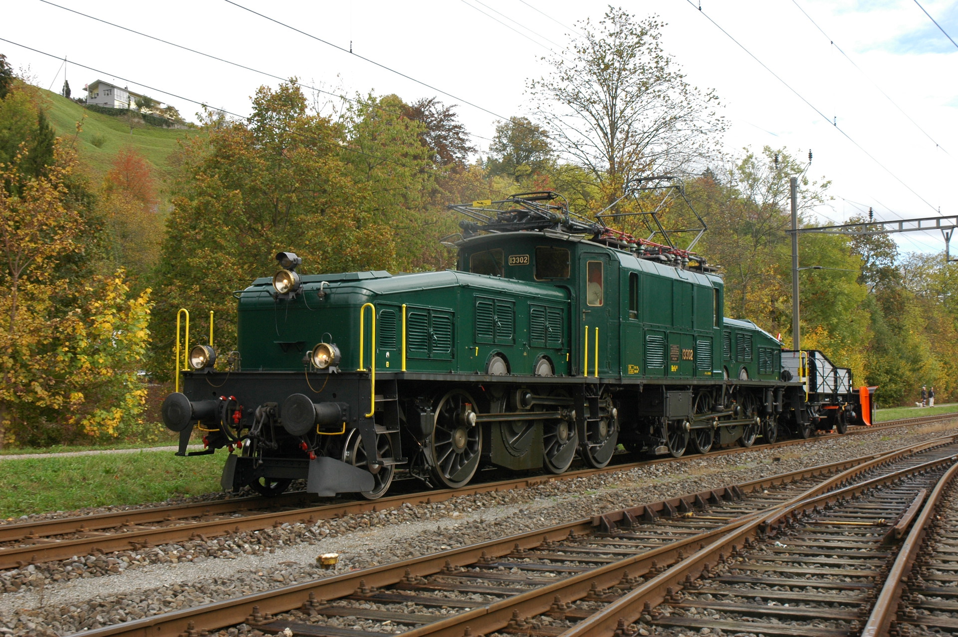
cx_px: 479
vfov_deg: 28.9
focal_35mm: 46
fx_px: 1236
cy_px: 318
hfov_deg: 42.4
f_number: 8
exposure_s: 1/250
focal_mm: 31
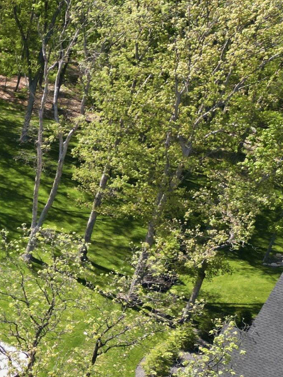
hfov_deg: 15.4
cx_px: -254
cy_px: 266
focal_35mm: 80
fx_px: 872
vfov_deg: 24.2
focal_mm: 6.7
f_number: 1.7
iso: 130
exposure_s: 1/1500
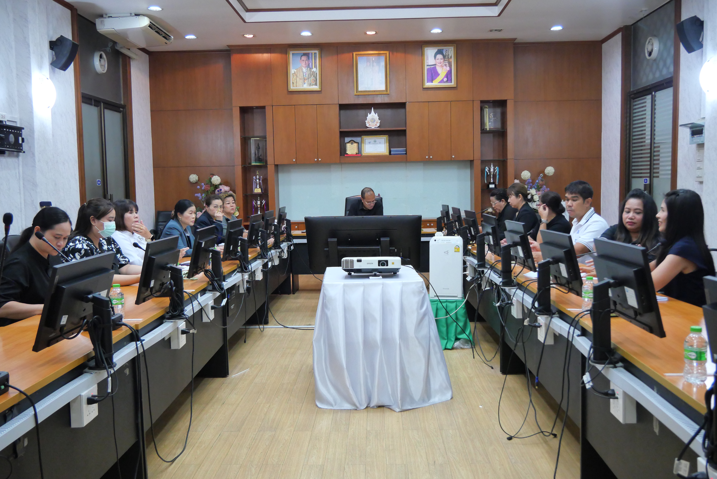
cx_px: 358
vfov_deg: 42.4
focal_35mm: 31
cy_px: 240
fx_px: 618
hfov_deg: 60.3
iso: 2000
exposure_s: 1/80
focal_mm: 15
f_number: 3.7
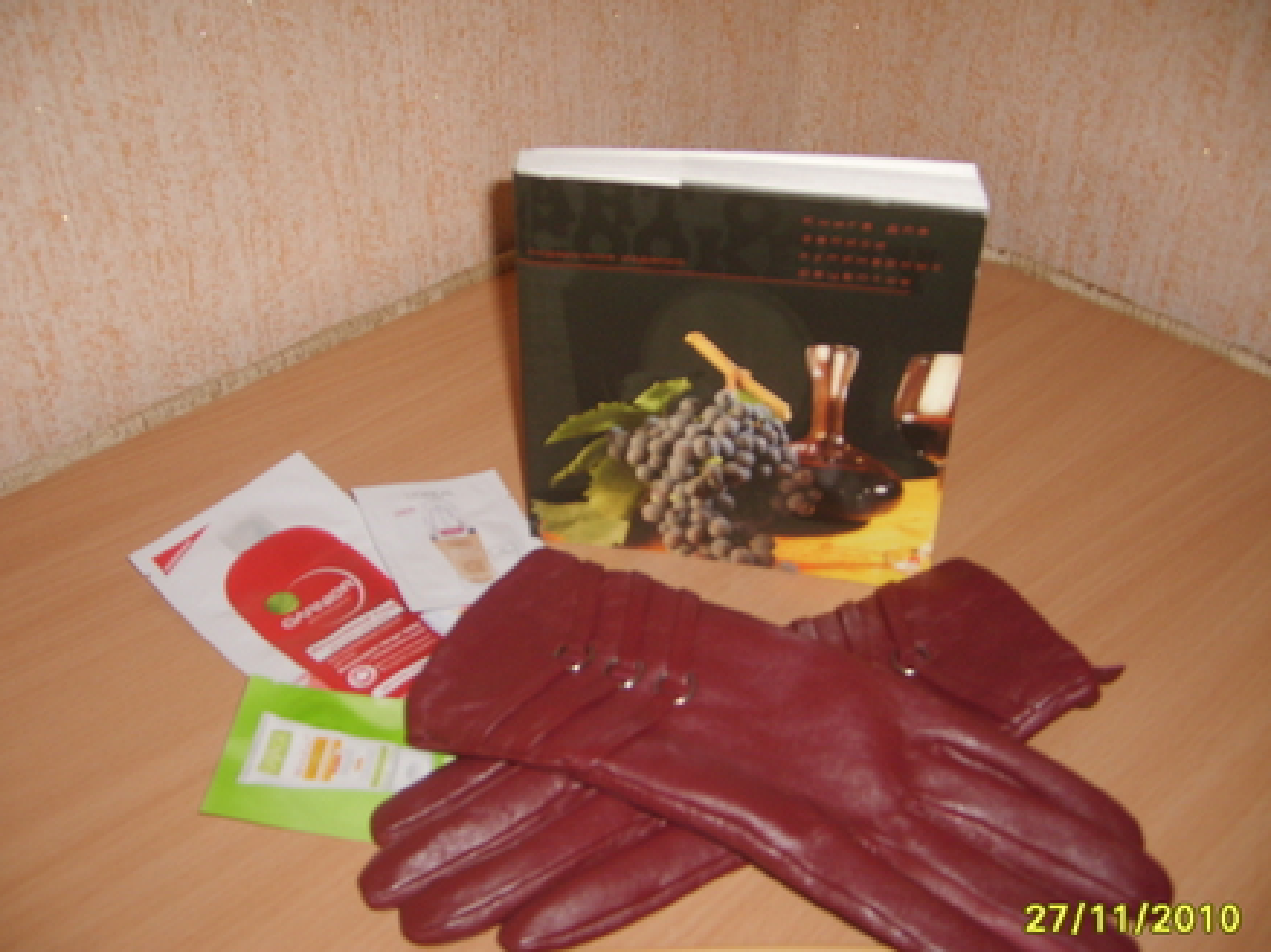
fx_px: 1321
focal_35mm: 36
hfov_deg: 51.4
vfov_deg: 39.6
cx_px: 633
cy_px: 488
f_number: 2.8
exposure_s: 1/45
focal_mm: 5.8
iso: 100
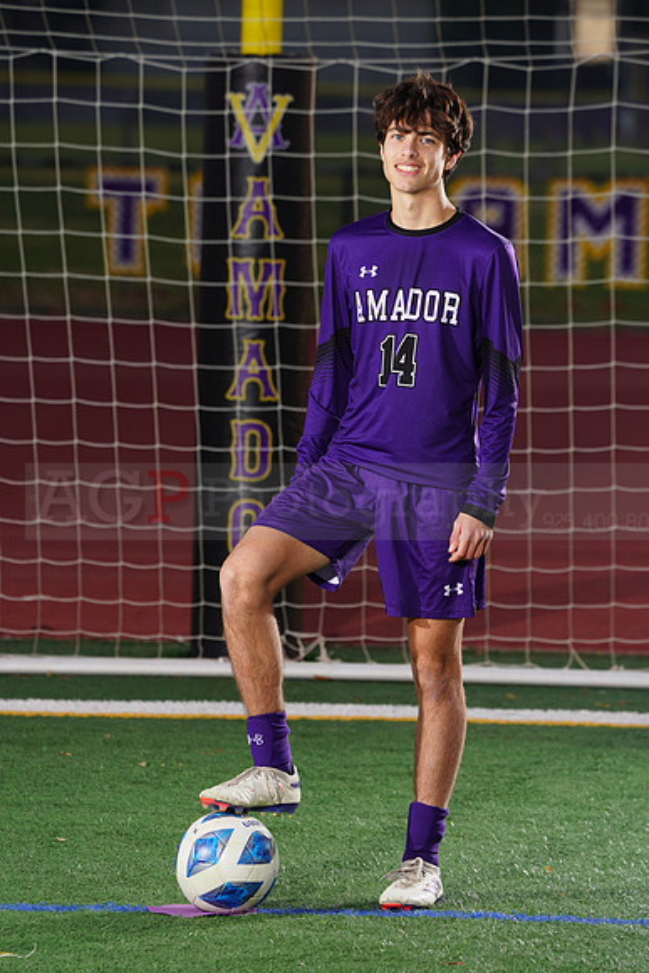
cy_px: 486
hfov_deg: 5.3
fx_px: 6999
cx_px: 324
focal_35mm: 259
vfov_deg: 7.9
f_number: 7.1
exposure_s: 1/200
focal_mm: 259
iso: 200
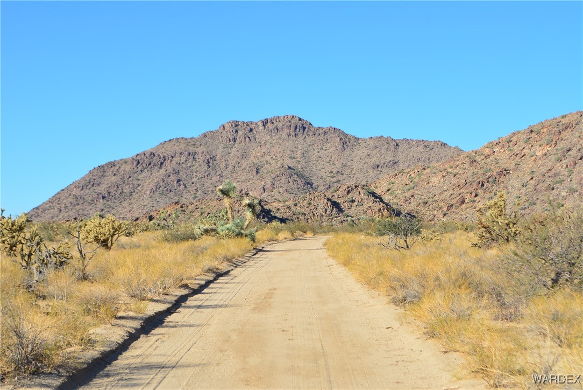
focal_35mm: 82
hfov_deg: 24.6
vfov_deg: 16.6
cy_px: 195
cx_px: 292
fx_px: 1337
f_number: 10
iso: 200
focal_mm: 55
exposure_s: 1/320
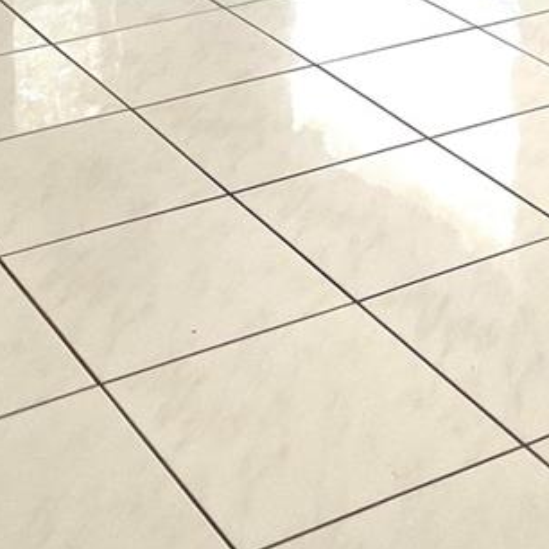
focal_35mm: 90
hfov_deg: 19.2
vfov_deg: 16.1
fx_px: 1615
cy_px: -466
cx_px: 366
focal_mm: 4.2
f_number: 1.6
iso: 125
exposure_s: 1/112
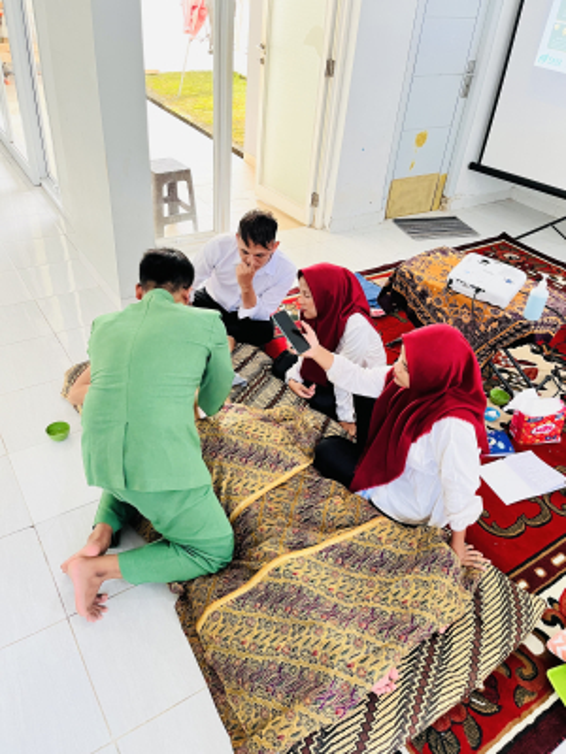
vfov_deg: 67.3
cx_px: 283
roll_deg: -5.0
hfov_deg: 53.1
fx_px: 567
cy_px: 377
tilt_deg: -37.0
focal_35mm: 26
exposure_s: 1/83
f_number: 1.6
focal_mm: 5.1
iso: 125
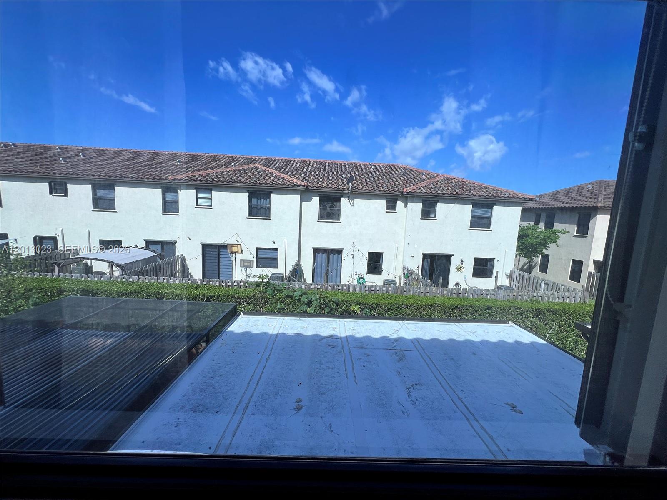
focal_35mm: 13
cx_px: 334
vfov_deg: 89.9
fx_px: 250
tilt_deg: -8.6
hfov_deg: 106.2
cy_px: 250
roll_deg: -2.0
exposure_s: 1/424
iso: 32
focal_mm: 1.57
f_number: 1.8
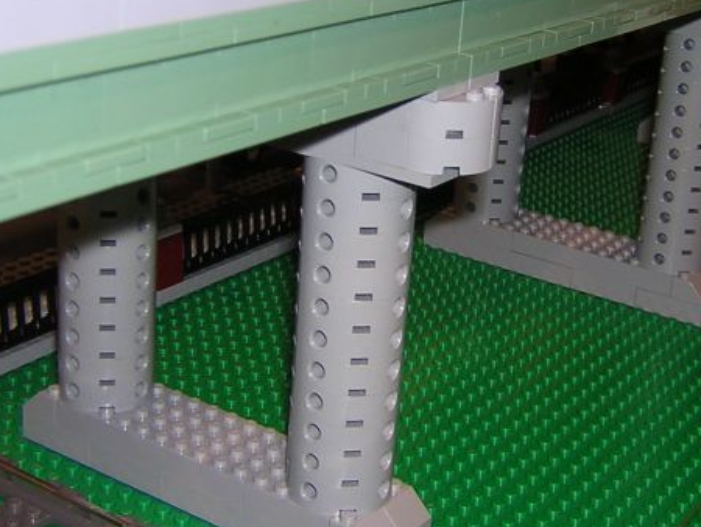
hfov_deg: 30.2
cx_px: 402
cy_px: 128
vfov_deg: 22.7
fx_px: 1297
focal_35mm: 64
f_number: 2.6
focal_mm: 4.7
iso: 100
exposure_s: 1/60.1
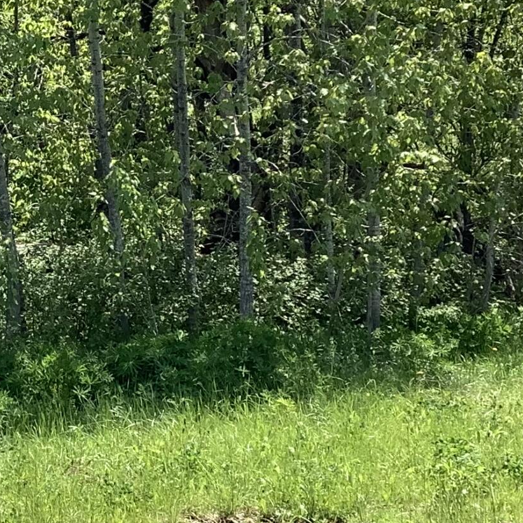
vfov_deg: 17.2
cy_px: 59
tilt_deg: +3.6
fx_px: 1709
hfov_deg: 17.0
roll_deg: +0.7
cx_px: -10
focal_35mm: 100
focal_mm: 3.3
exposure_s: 1/522
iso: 25
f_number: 2.4
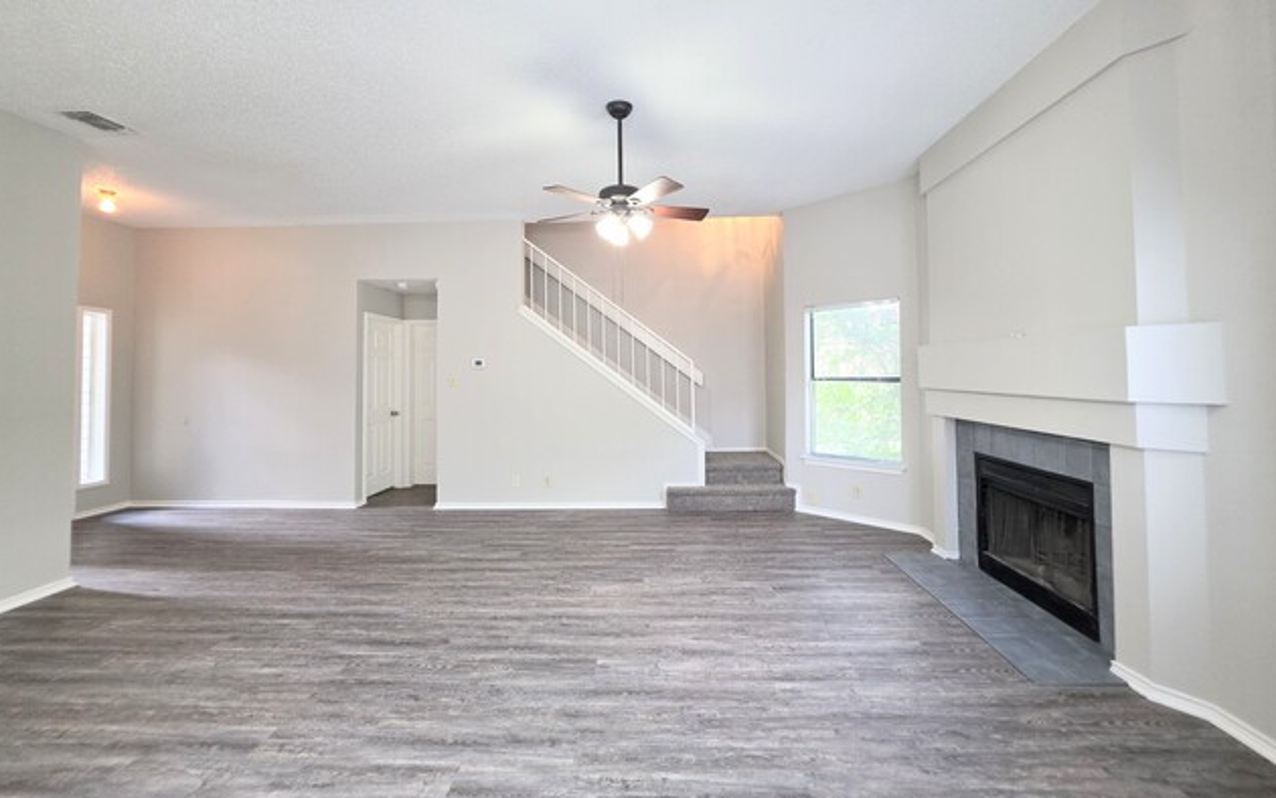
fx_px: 487
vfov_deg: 78.4
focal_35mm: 14
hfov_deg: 105.3
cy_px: 356
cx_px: 638
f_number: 1.9
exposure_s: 1/120
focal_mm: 2.2
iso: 250
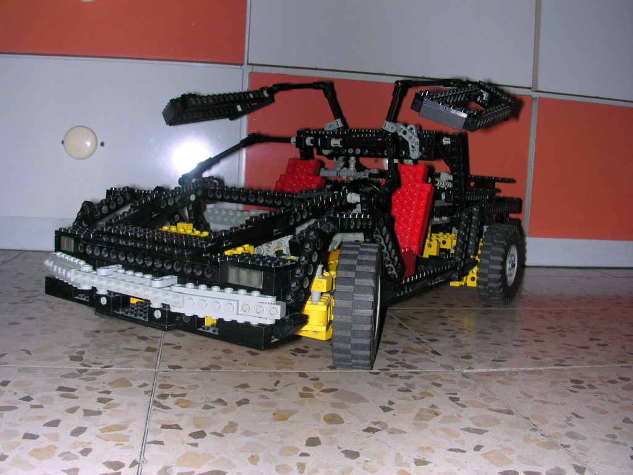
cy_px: 238
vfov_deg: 38.7
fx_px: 677
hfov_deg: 50.1
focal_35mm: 37
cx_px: 316
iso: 100
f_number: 4.5
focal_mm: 5.6
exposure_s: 1/60
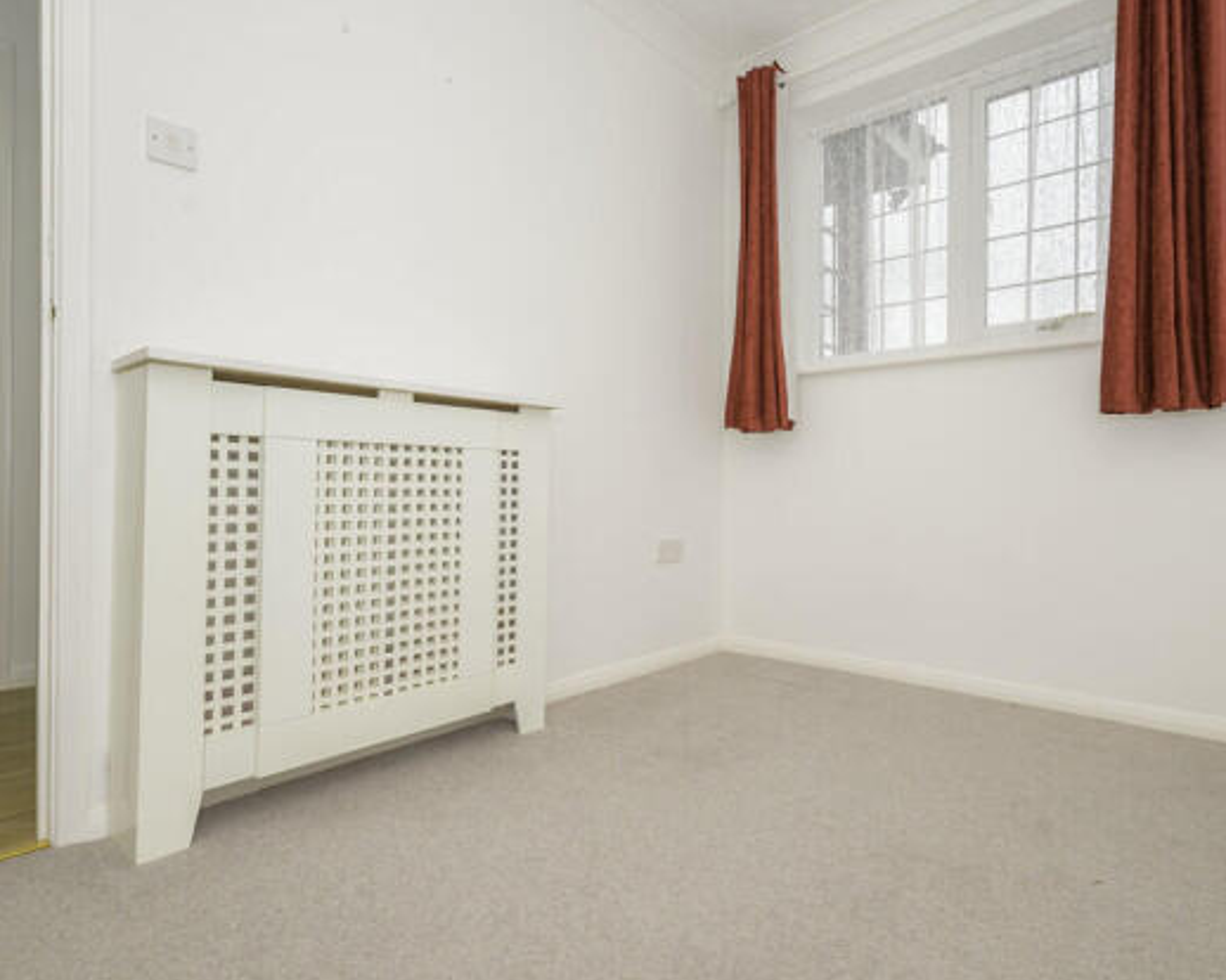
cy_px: 494
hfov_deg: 83.2
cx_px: 659
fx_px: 689
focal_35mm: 19
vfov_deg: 70.8
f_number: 6.3
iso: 320
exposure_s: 1/100
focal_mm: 16
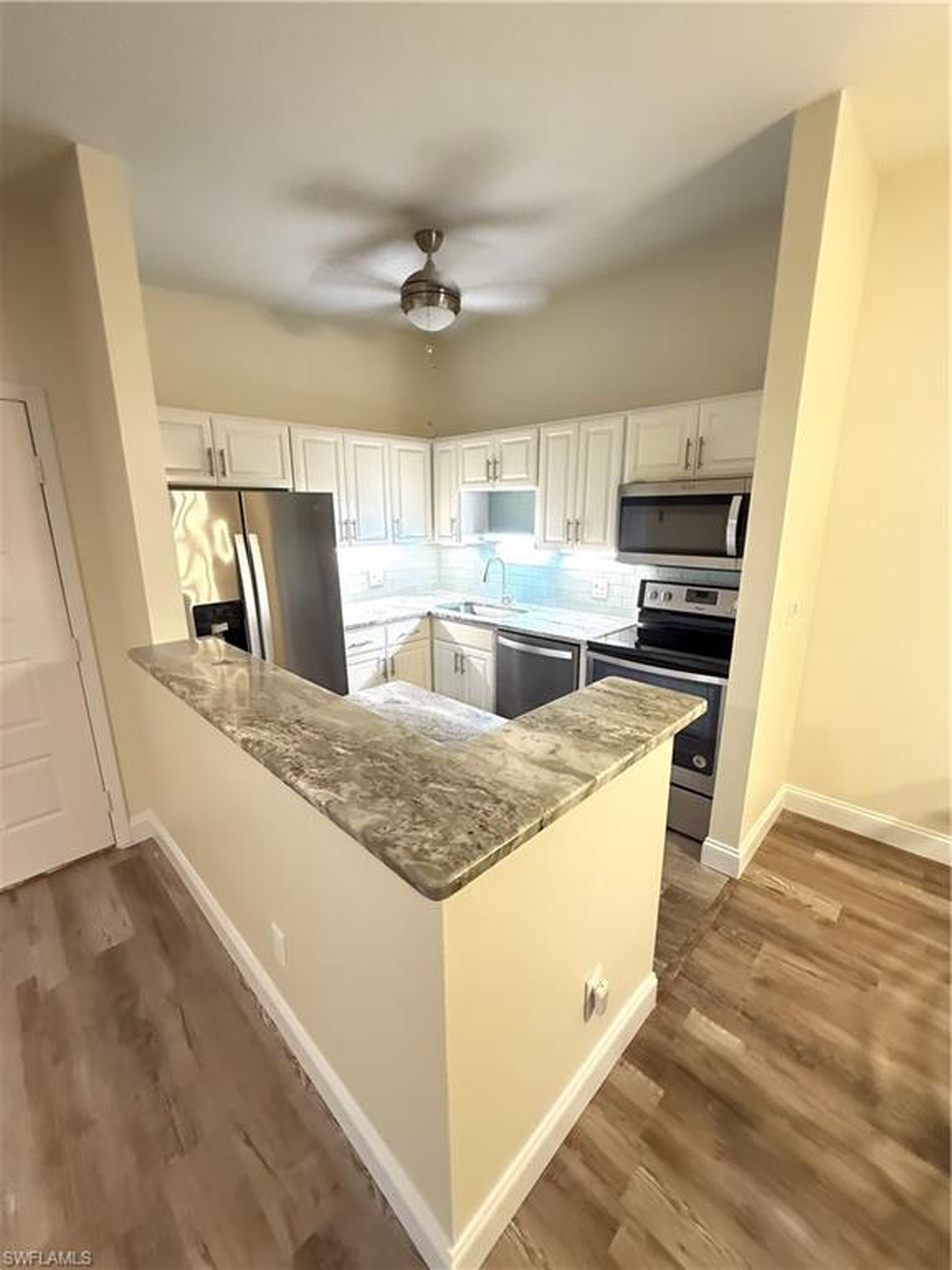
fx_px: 513
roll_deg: -1.4
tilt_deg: -13.4
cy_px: 635
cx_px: 476
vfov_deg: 102.1
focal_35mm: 14
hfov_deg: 85.7
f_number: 2.2
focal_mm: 2.22
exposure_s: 1/40
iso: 1000
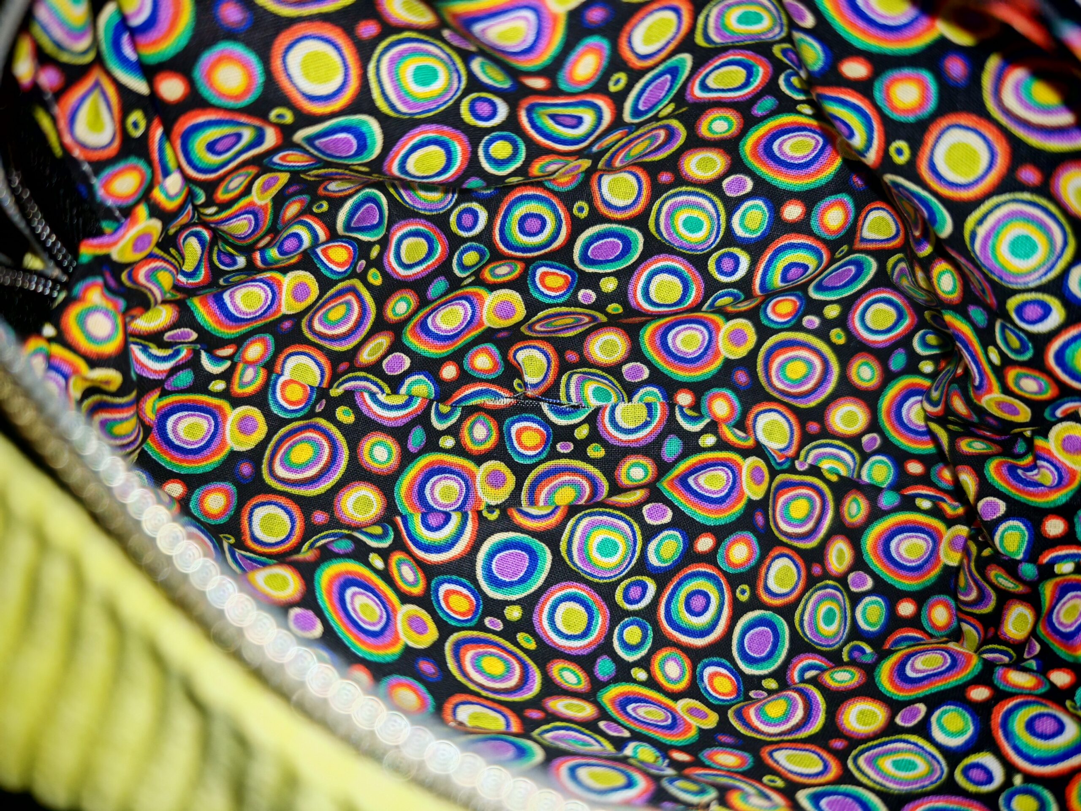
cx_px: 540
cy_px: 406
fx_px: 843
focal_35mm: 27
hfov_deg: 65.3
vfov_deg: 51.4
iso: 160
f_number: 1.9
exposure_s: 1/100
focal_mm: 6.67
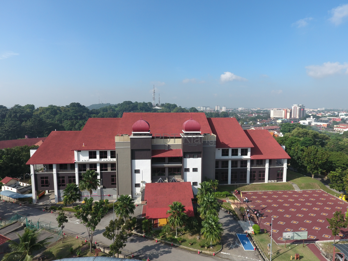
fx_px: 201
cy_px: 130
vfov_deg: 66.0
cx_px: 174
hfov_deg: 81.7
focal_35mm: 20
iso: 100
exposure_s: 1/820
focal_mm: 3.61
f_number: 2.8
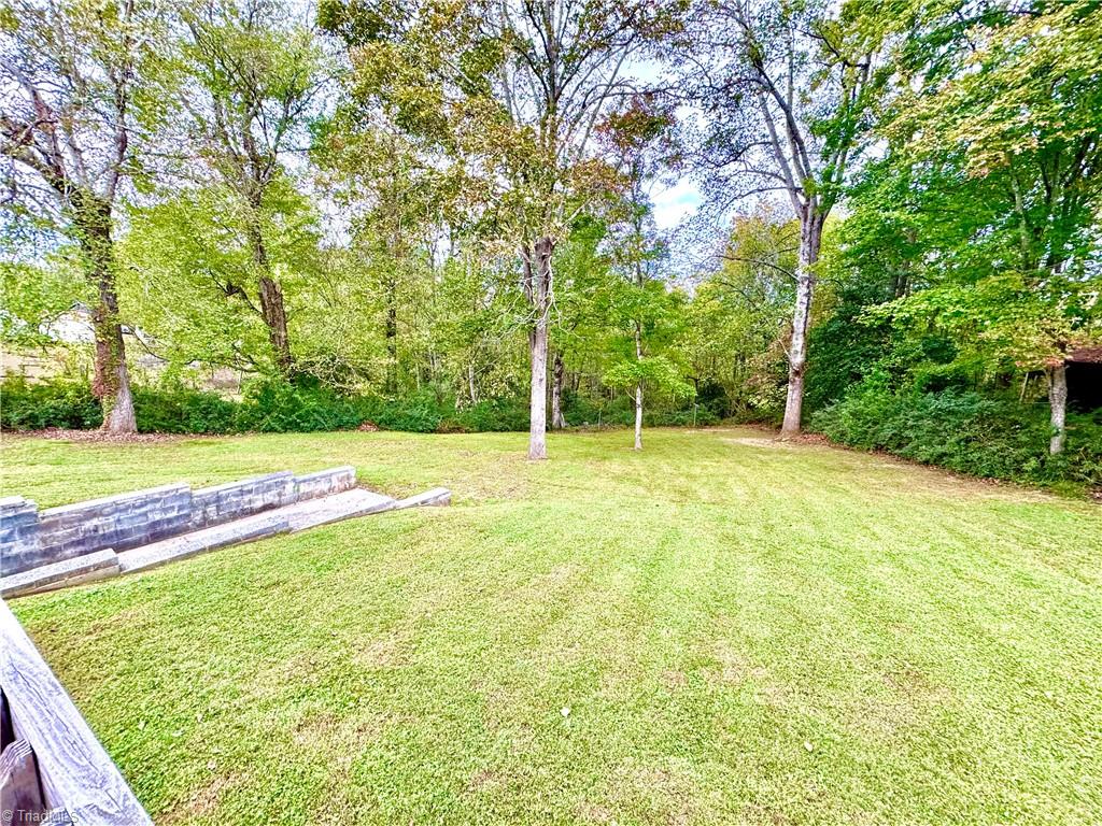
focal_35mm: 14
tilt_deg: -10.8
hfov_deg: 102.1
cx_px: 551
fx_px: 446
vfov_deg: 85.7
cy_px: 413
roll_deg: -3.4
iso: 200
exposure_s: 1/99
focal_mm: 2.22
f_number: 2.2
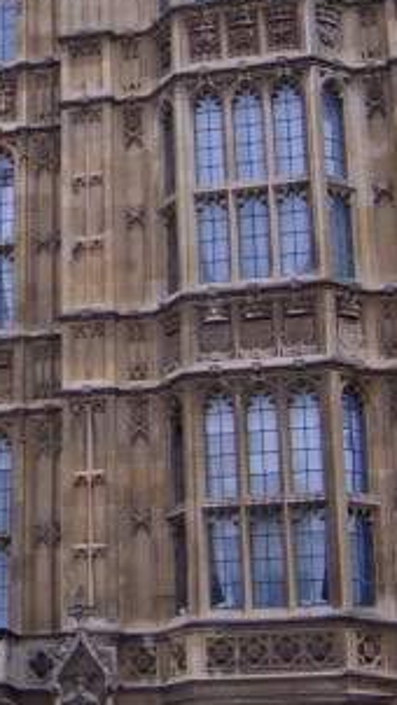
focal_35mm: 90
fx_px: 1683
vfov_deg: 23.5
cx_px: -105
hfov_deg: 13.0
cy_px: 208
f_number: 2.8
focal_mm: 8
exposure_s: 1/100
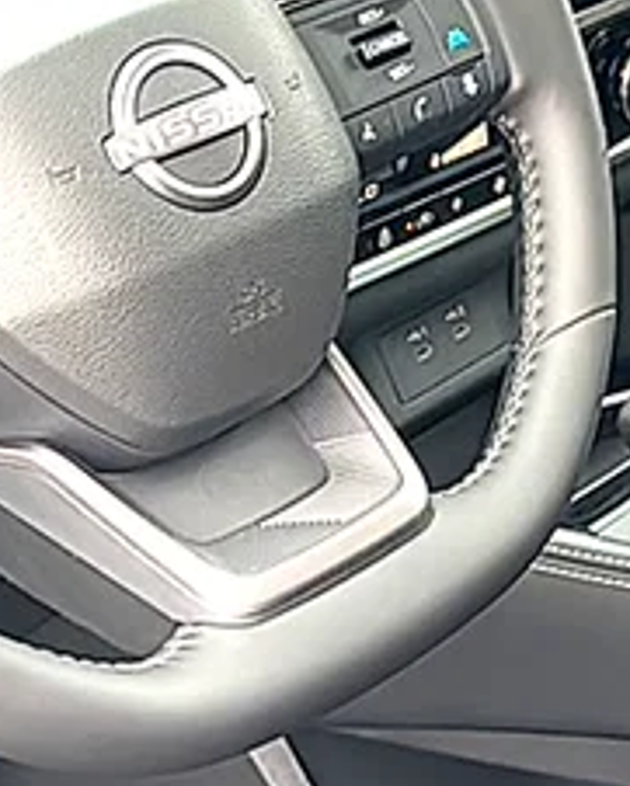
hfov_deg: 14.1
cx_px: 470
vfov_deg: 17.6
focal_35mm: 109
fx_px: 2539
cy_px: 287
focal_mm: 6.86
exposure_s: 1/128
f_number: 1.78
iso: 100
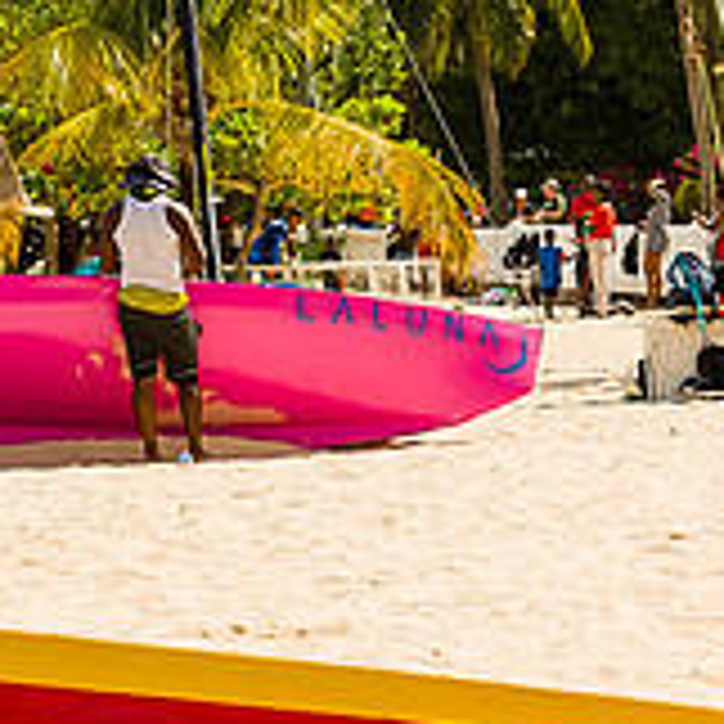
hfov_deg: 11.1
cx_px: 642
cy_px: 688
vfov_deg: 11.0
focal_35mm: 157
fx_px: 3715
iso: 64
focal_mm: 44
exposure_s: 1/320
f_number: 6.3
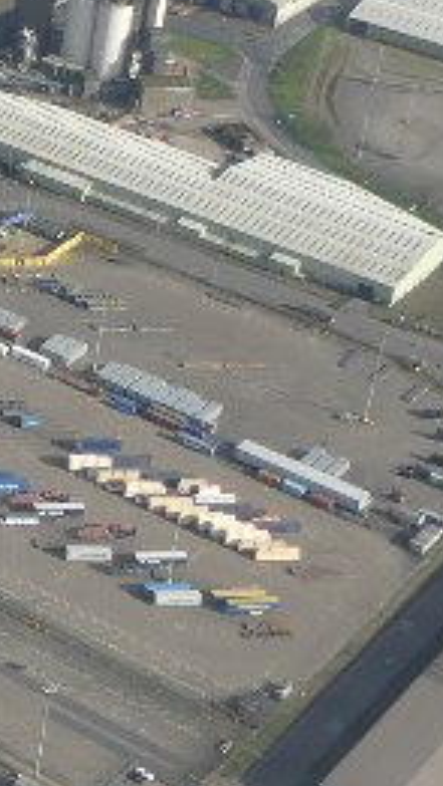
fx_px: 2232
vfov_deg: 19.8
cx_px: -603
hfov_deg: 10.0
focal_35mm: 107
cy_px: 181
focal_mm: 5.7
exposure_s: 1/640
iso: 100
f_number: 4
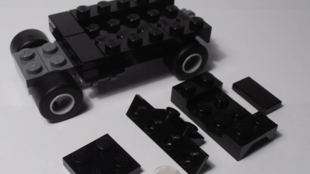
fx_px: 460
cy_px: 93
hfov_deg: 37.1
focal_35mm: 56
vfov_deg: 21.4
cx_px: 132
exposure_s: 1/80
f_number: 3.9
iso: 80
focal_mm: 6.61
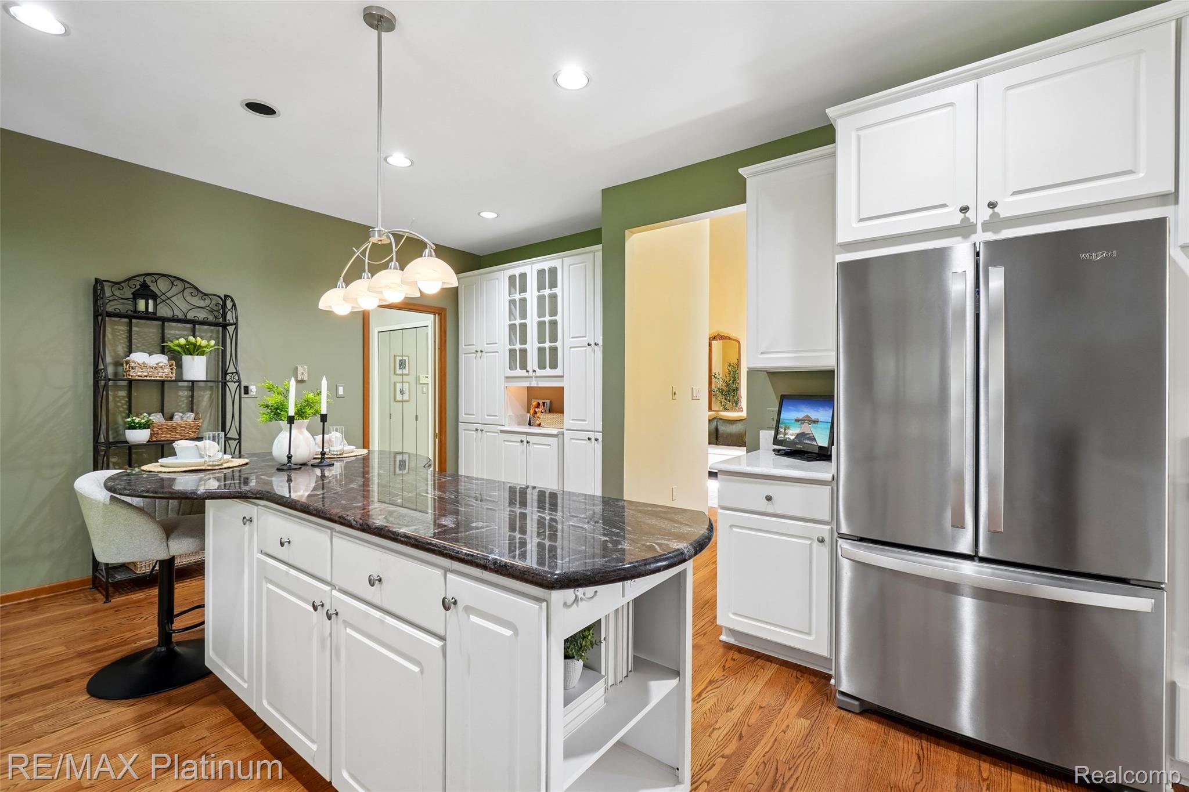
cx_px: 594
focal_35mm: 15
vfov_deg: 77.3
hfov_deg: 100.4
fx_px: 495
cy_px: 396
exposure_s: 1/10
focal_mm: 10
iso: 400
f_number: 8
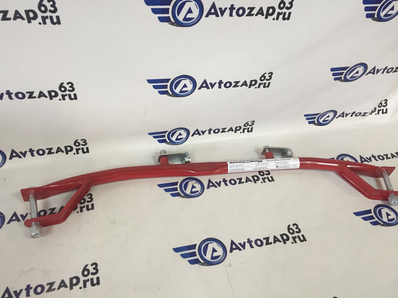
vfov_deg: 48.2
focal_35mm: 29
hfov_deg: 61.7
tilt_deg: -47.3
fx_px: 333
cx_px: 199
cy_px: 149
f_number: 2.2
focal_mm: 4.15
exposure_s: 1/33
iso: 80
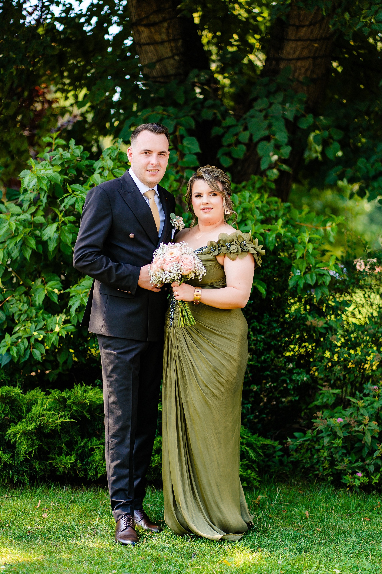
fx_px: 1353
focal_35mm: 85
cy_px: 287
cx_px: 191
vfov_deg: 23.9
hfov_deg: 16.1
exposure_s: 1/1250
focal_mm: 85
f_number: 1.8
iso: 200
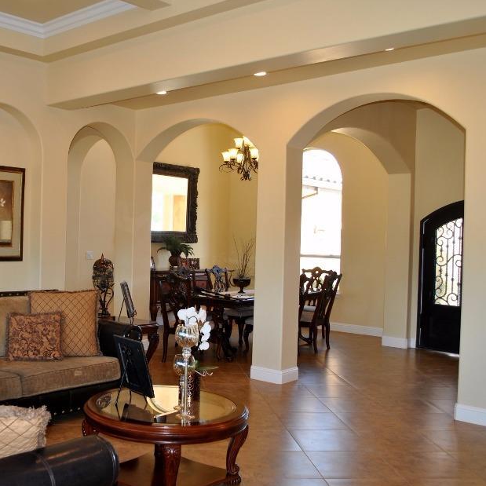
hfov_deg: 42.8
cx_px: 137
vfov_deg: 43.9
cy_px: 242
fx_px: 604
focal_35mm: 38
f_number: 3.5
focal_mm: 18
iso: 200
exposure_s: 1/60
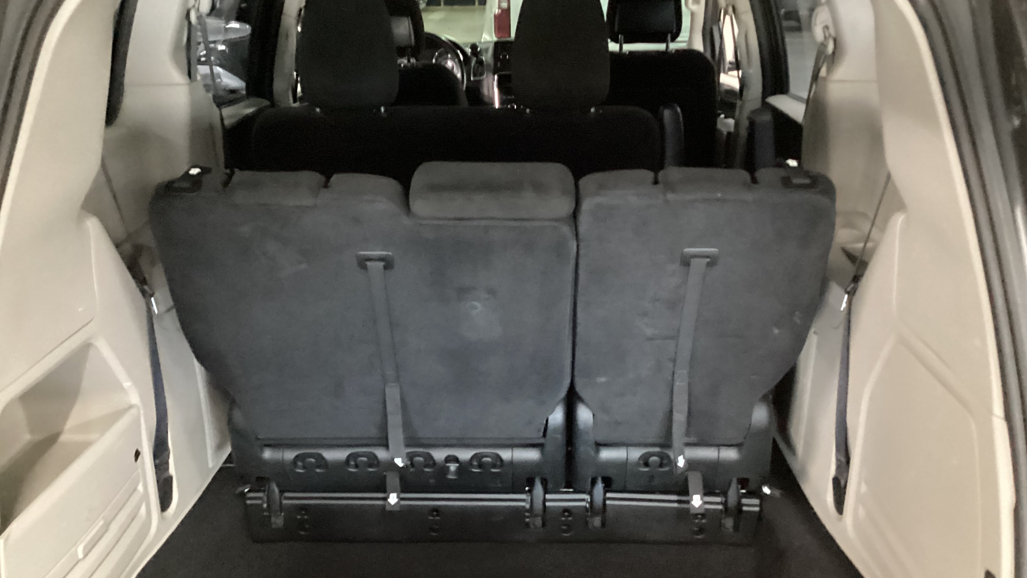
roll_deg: +1.0
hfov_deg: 58.0
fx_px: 926
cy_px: 341
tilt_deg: -25.0
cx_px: 515
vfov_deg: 34.6
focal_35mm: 34
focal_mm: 3.3
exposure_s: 1/17
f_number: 2.4
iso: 640
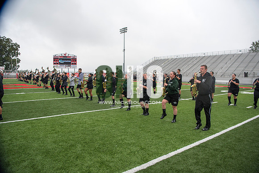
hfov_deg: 73.7
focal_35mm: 24
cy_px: 86
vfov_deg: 53.2
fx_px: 173
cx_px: 130
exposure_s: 1/800
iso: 400
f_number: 4
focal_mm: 24
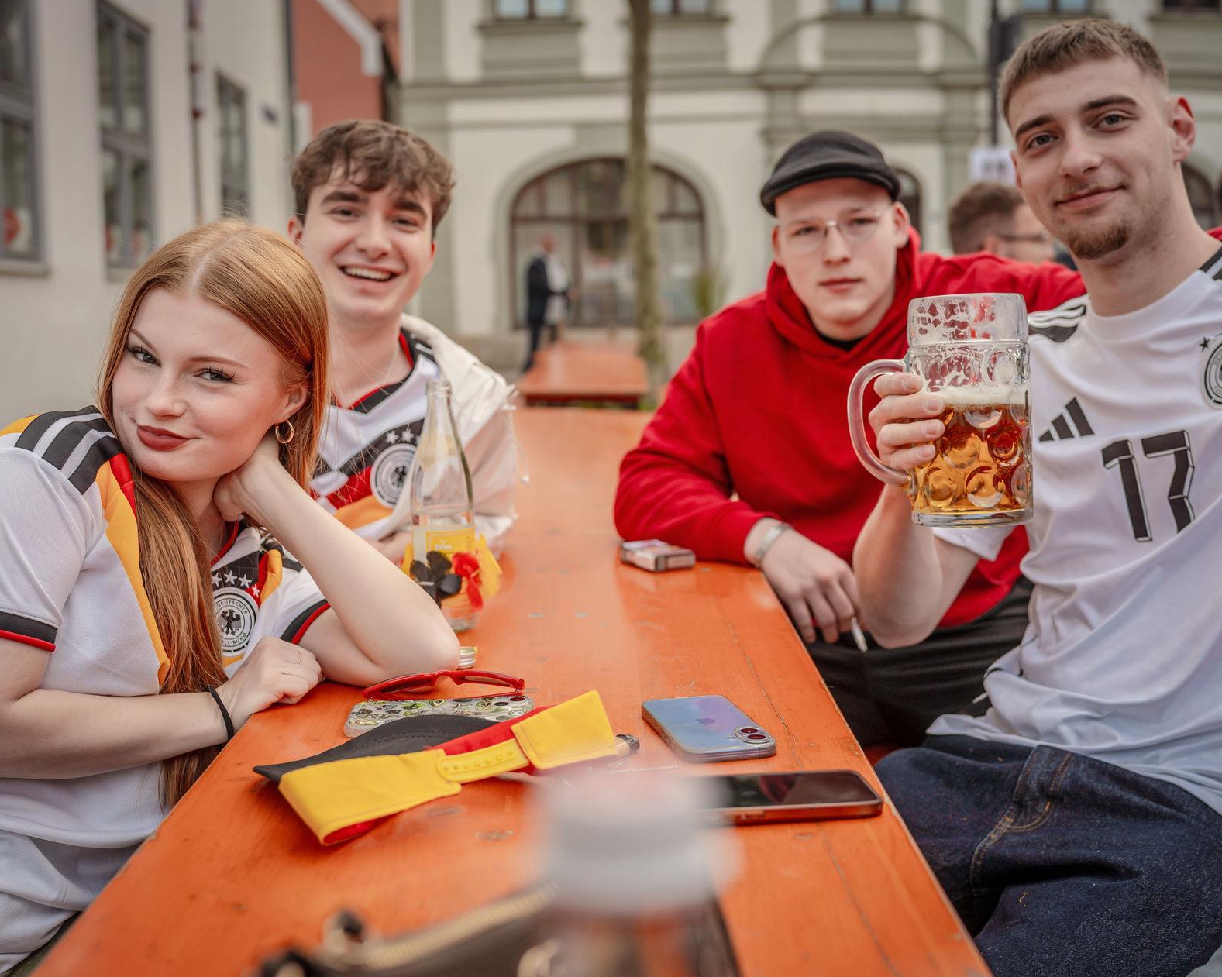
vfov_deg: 37.3
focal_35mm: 40
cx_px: 617
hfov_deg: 45.8
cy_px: 490
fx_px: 1446
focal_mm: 35
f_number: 3.2
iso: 125
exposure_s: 1/200
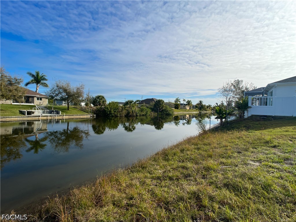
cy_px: 111
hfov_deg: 69.4
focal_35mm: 25
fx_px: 214
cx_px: 148
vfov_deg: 54.9
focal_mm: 5.1
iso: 32
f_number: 1.6
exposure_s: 1/5000
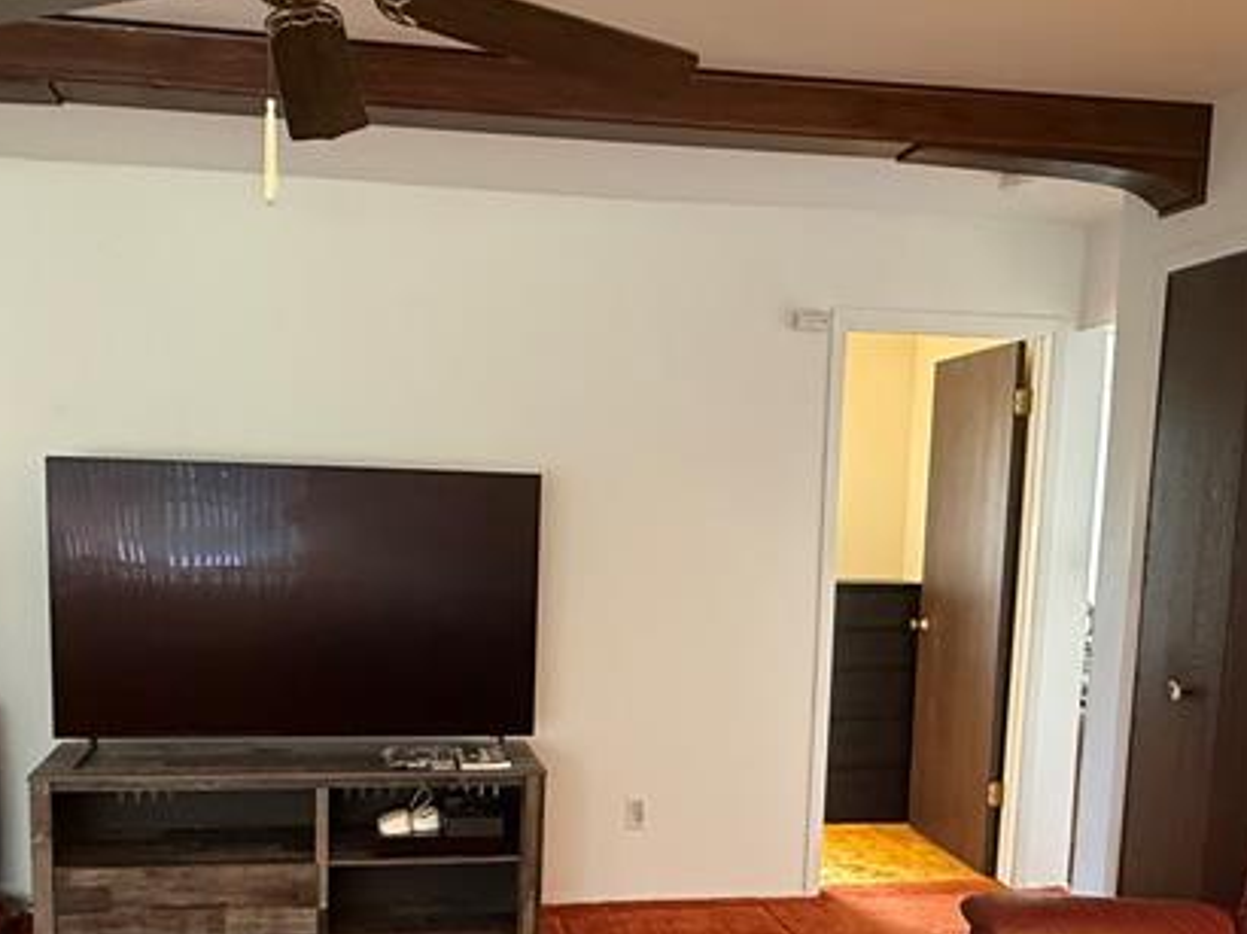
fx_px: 1260
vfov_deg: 39.8
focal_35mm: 35
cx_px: 584
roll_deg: -1.3
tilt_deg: -6.9
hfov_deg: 52.6
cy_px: 672
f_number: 2.2
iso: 640
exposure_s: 1/60
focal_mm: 2.22
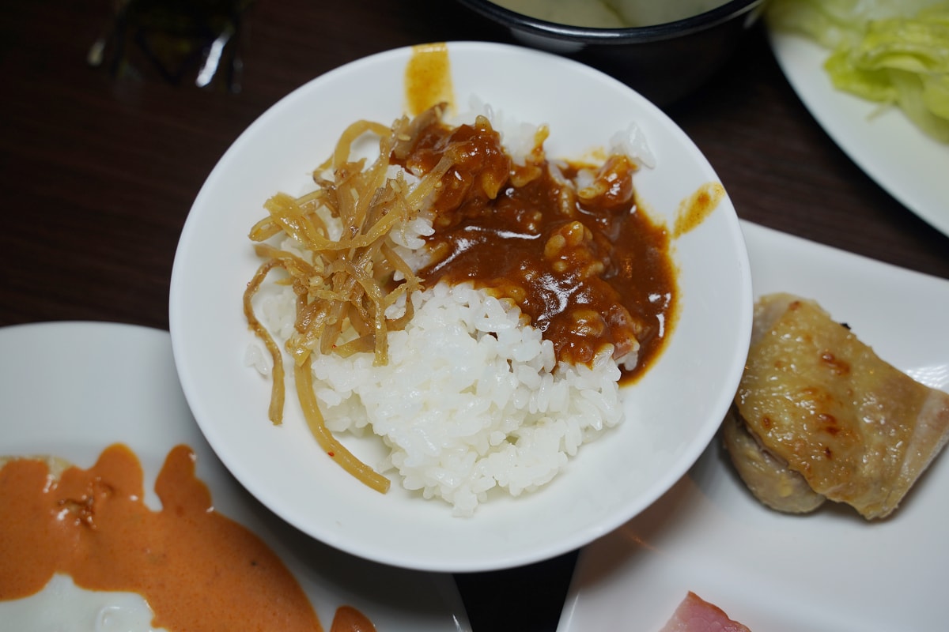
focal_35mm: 37
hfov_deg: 51.9
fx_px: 975
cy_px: 316
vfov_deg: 35.9
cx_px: 474
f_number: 5.6
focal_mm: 37
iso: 100
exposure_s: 1/125
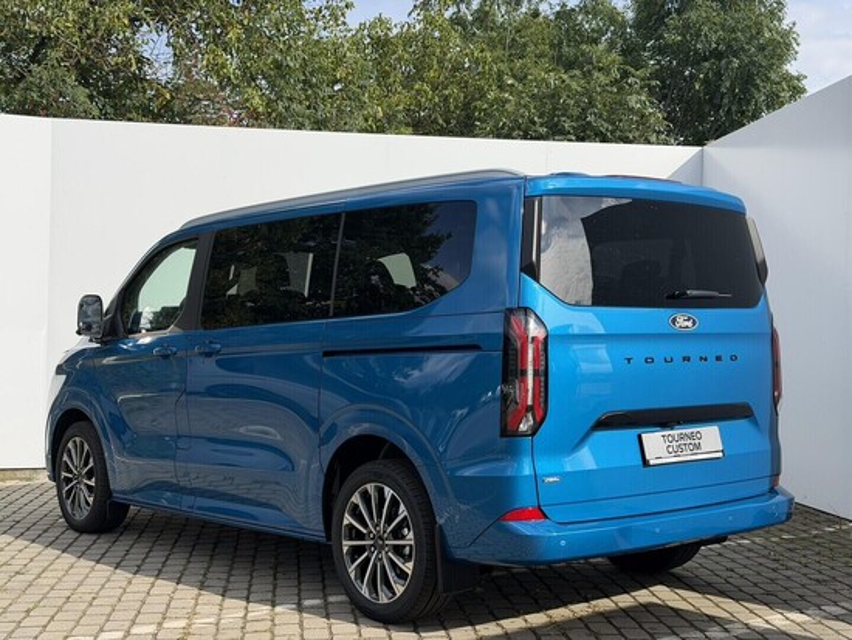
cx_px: 426
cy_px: 320
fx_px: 1182
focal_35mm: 48
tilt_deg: +1.1
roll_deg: -0.1
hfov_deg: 39.6
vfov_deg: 30.3
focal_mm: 6.76
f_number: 1.78
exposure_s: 1/3226
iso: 64
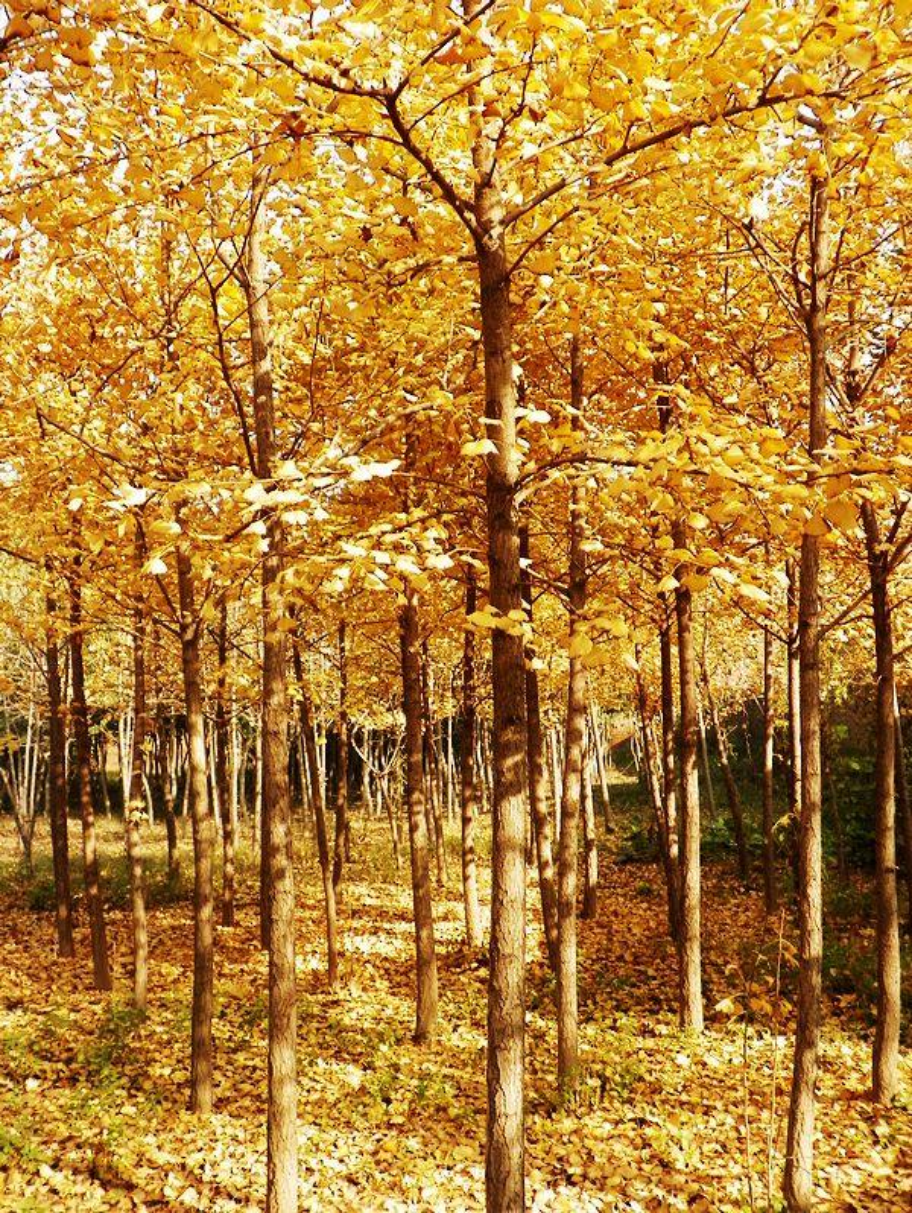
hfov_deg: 35.2
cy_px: 606
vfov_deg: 45.7
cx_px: 456
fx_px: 1438
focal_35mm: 41
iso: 100
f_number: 3.2
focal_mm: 7.3
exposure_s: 1/200
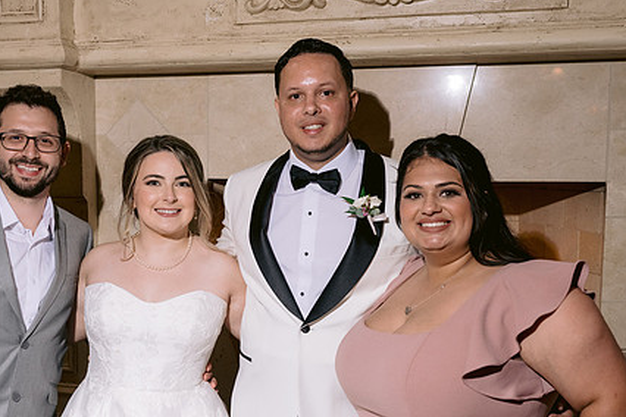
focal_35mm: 50
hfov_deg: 39.4
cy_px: 274
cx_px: 250
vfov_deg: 26.9
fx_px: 869
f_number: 4
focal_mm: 35
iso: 800
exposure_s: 1/160
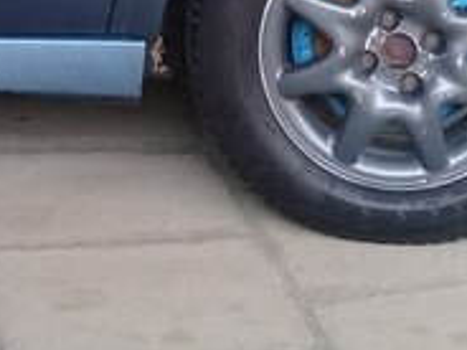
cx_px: 46
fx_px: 1497
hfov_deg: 17.5
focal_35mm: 111
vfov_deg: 12.4
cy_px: -252
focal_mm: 3.3
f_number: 2.2
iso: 100
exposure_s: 1/100
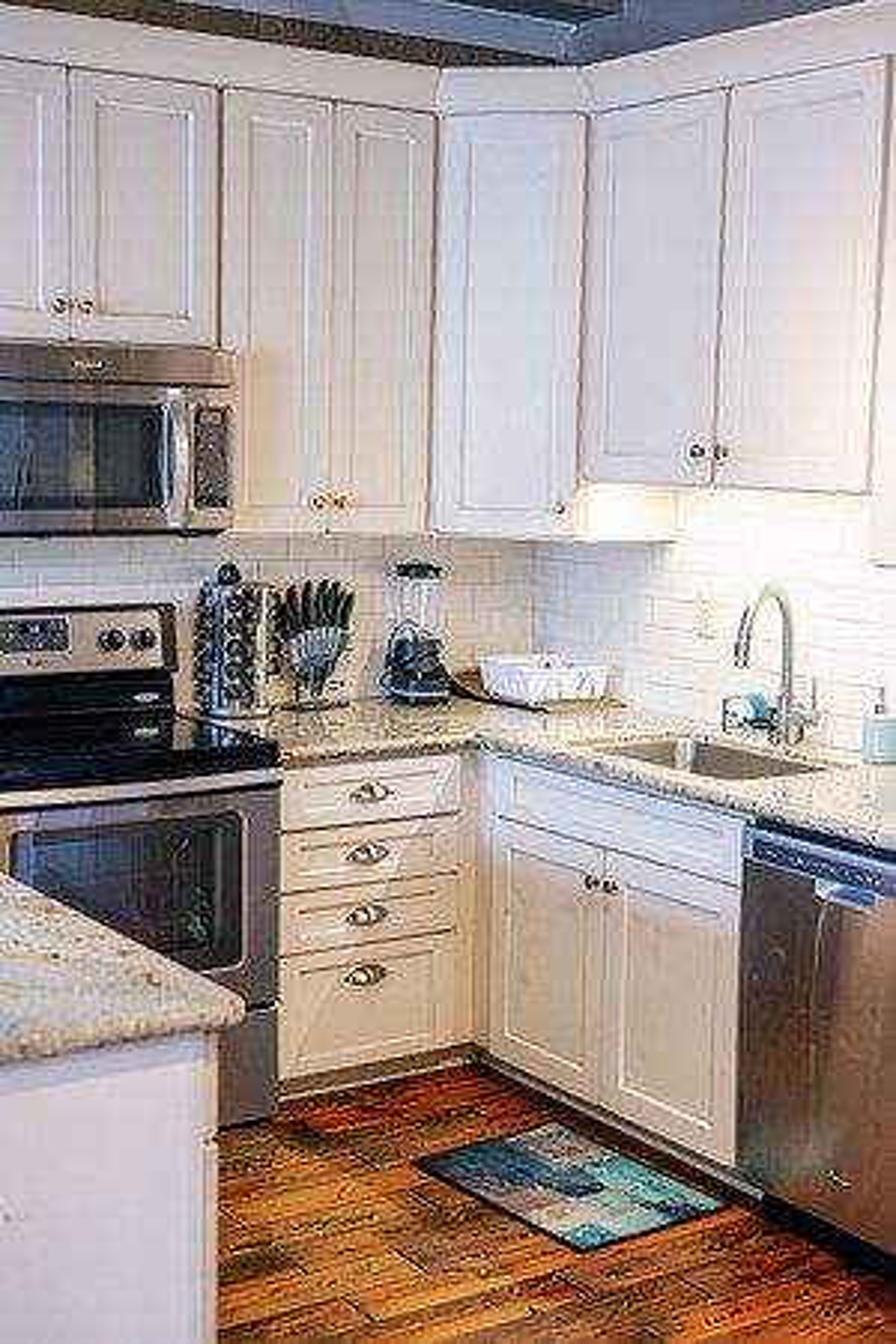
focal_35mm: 50
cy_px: 672
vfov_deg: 39.6
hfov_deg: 27.0
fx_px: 1867
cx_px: 448
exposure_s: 1/80
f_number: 2.8
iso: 800
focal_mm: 50
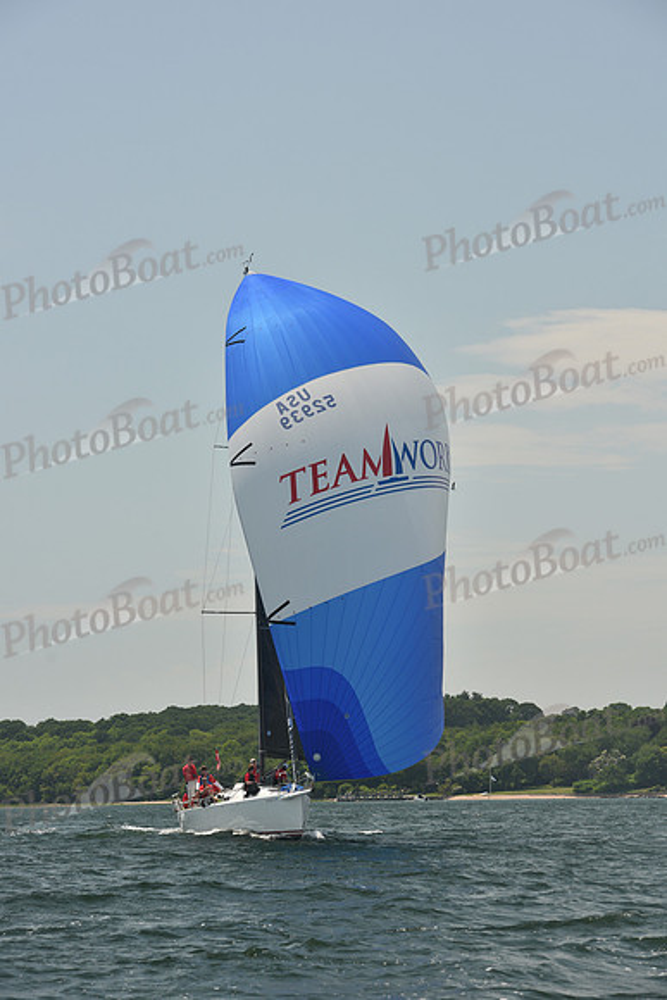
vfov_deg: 20.4
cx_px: 334
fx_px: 2777
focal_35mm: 100
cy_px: 500
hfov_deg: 13.7
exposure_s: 1/640
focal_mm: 100
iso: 250
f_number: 7.1
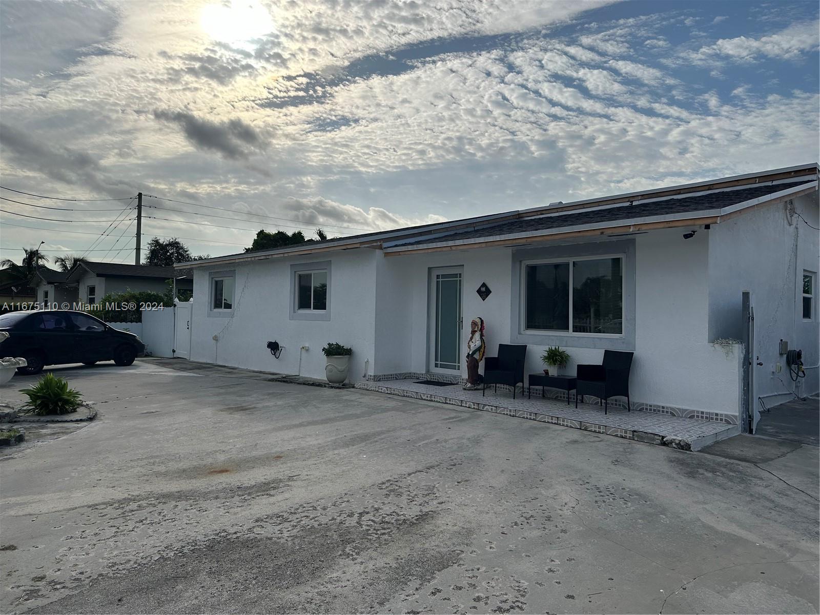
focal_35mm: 24
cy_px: 308
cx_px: 410
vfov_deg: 56.8
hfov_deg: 71.6
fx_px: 569
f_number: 1.78
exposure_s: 1/13699
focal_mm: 6.86
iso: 80
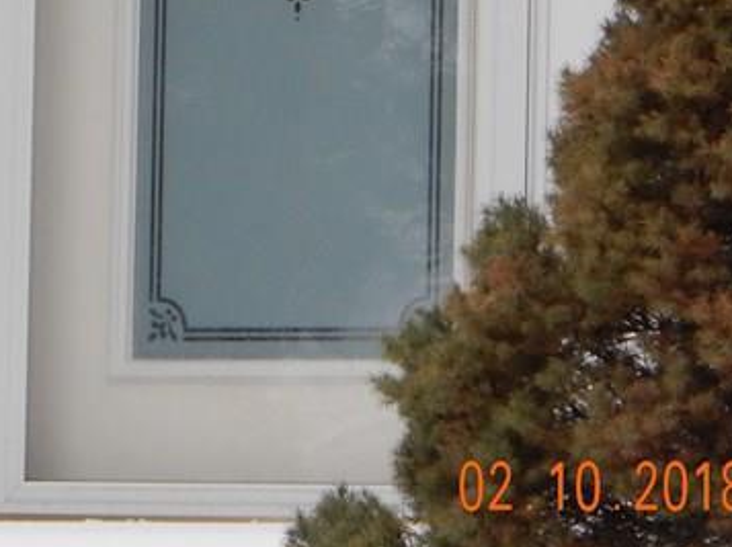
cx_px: 53
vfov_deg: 3.1
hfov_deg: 4.2
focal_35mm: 471
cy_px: -137
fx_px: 9950
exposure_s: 1/250
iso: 360
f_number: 6
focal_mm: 29.2
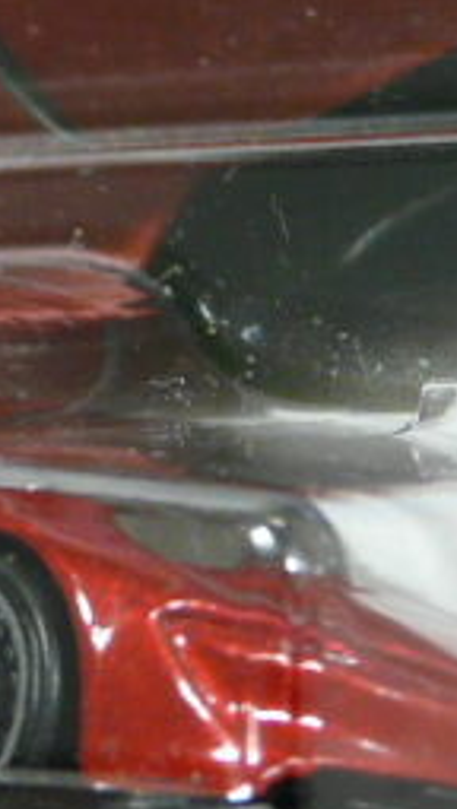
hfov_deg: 4.1
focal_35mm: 297
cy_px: 476
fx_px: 6379
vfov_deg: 7.3
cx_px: -51
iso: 160
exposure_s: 1/50
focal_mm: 12
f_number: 3.2
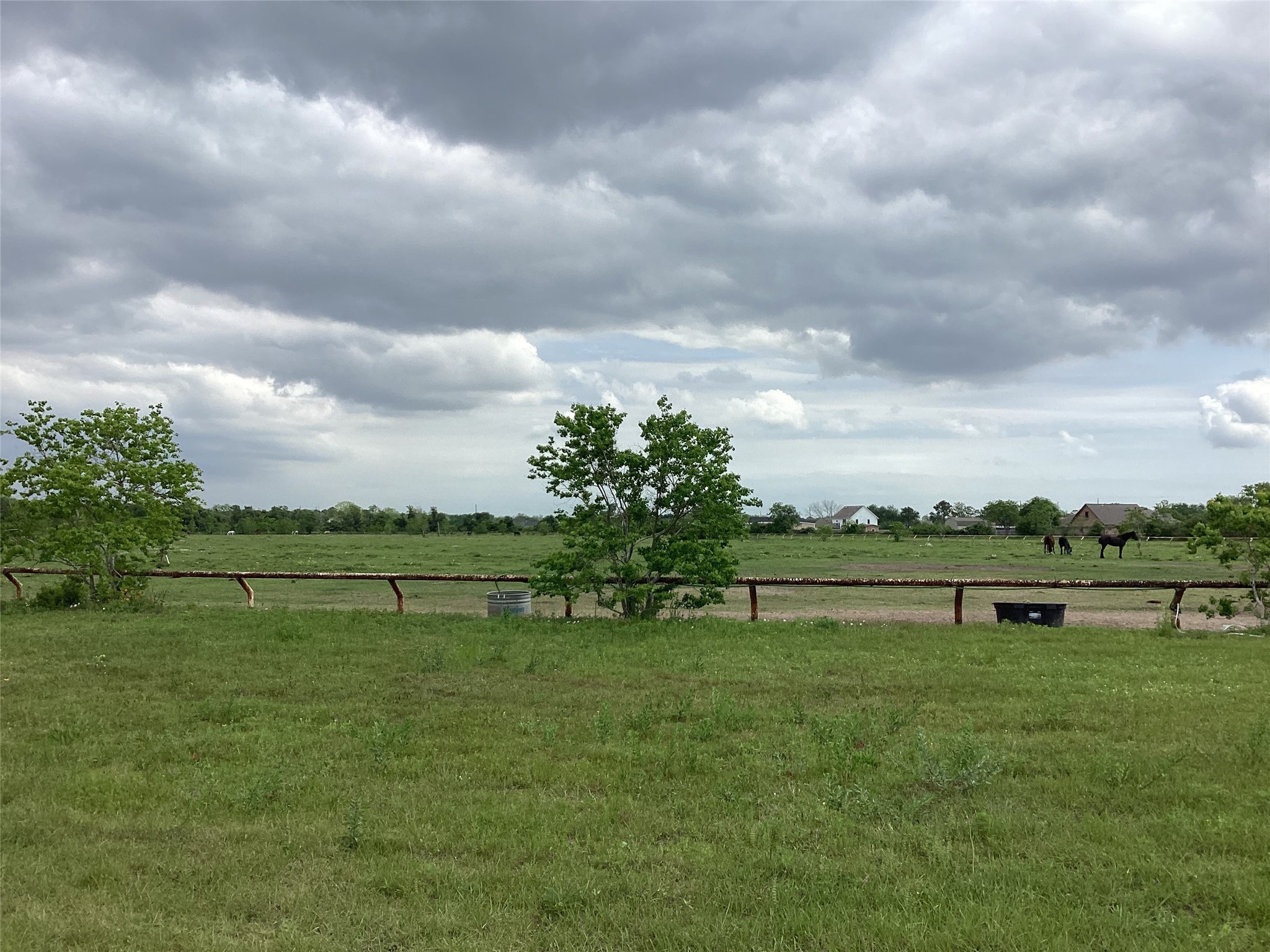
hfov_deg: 58.4
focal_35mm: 31
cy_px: 476
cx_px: 635
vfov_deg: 45.4
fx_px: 1137
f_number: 2.4
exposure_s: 1/1773
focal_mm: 3.3
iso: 25
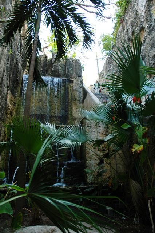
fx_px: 175
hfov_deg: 47.9
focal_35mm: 27
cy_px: 116
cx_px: 78
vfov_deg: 67.4
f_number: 4.5
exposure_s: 1/80
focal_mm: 18
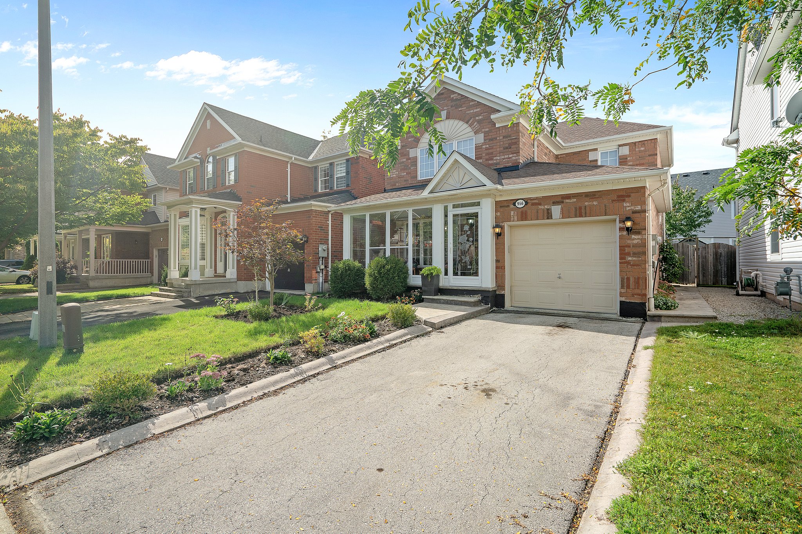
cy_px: 267
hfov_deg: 96.7
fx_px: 356
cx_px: 401
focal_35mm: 16
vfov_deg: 73.7
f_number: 7.1
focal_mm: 16
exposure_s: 1/160
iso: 100
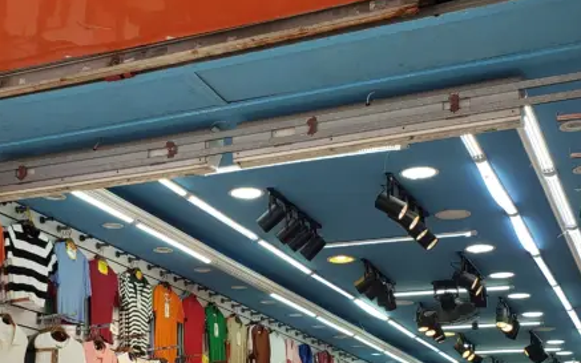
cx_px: 166
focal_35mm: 63
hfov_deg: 32.0
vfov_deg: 20.5
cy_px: 275
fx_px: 997
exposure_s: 1/162
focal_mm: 4.3
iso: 50
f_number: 2.4
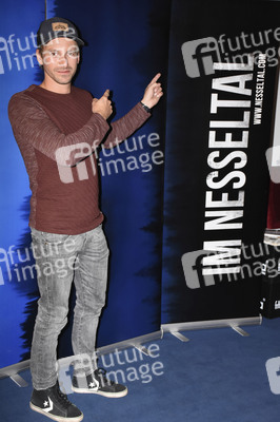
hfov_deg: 25.7
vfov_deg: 37.9
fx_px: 614
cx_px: 140
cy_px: 211
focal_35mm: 52
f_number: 6.3
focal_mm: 35
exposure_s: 1/60
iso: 1600
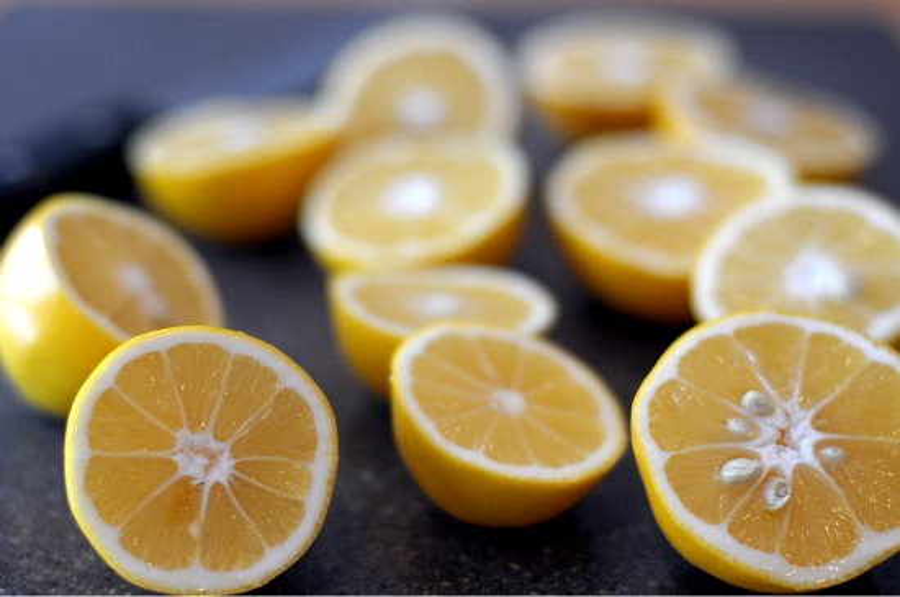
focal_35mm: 75
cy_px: 298
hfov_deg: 27.0
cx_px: 450
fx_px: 1872
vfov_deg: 18.1
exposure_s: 1/125
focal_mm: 50
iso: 200
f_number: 1.8
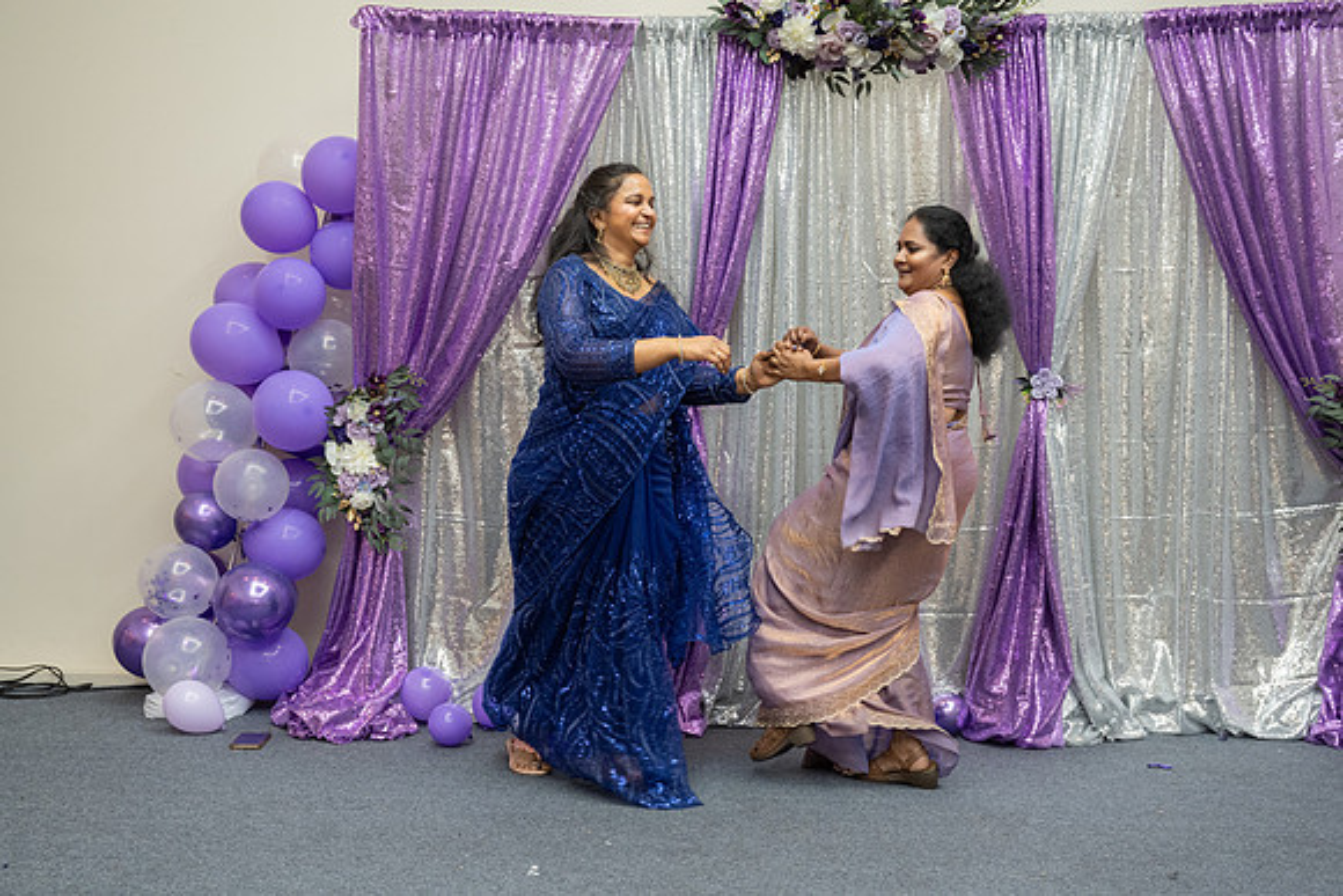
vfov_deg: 31.1
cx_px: 672
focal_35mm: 43
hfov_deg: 45.3
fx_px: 1609
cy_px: 448
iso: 1000
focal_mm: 43
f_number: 4.5
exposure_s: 1/160
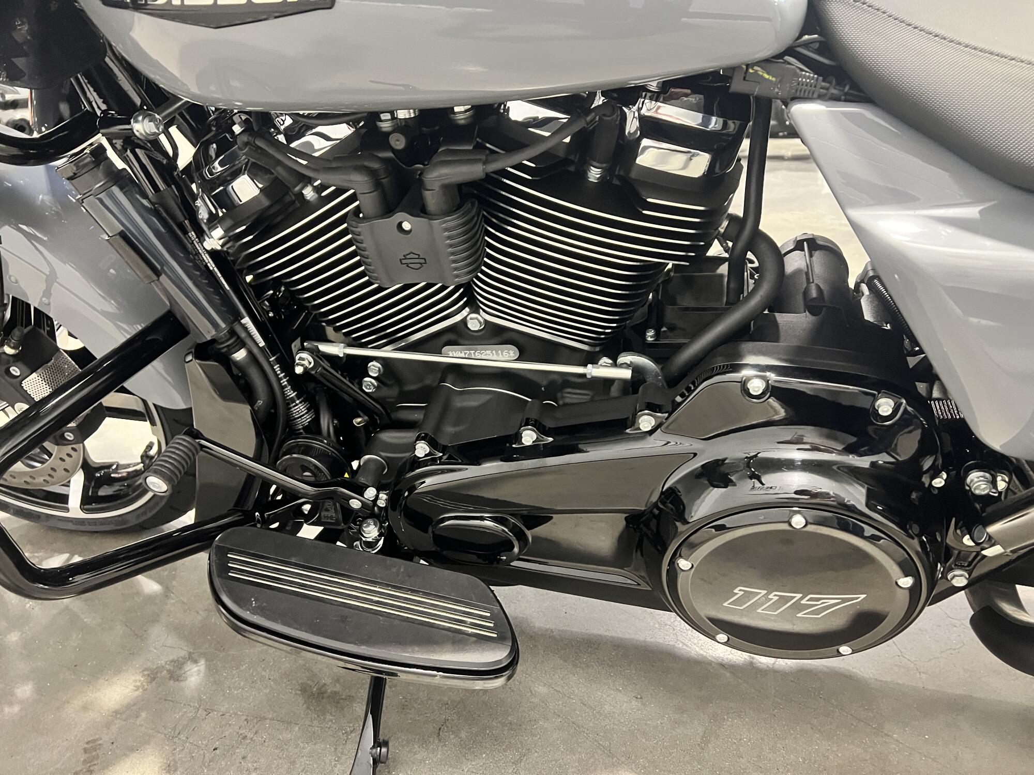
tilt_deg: -26.5
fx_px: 777
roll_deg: +1.8
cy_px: 388
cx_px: 517
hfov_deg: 67.3
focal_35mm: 26
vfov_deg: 53.1
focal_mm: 5.7
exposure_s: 1/40
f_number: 1.5
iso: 500
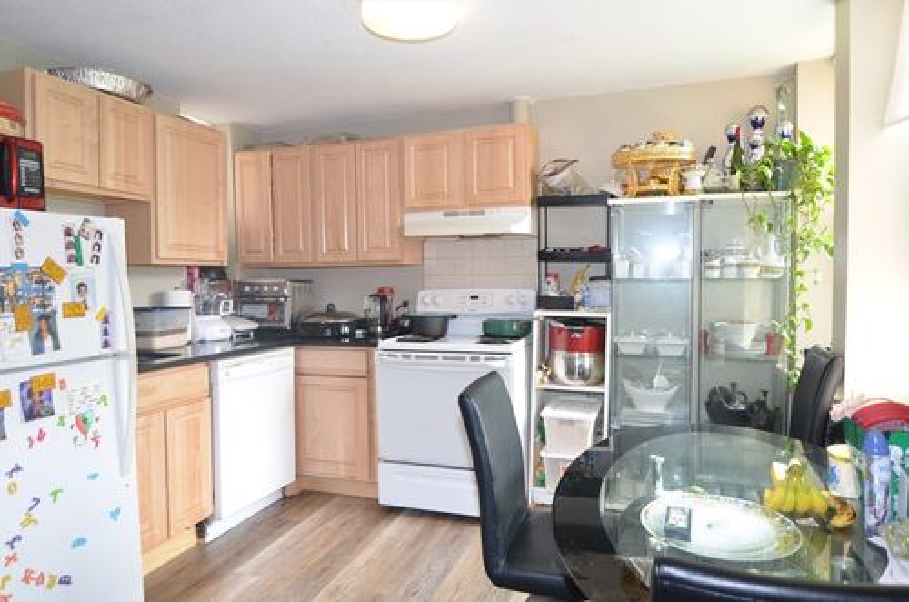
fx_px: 567
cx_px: 454
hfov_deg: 77.4
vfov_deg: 55.9
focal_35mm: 22
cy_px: 301
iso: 640
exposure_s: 1/60
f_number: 4
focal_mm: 15
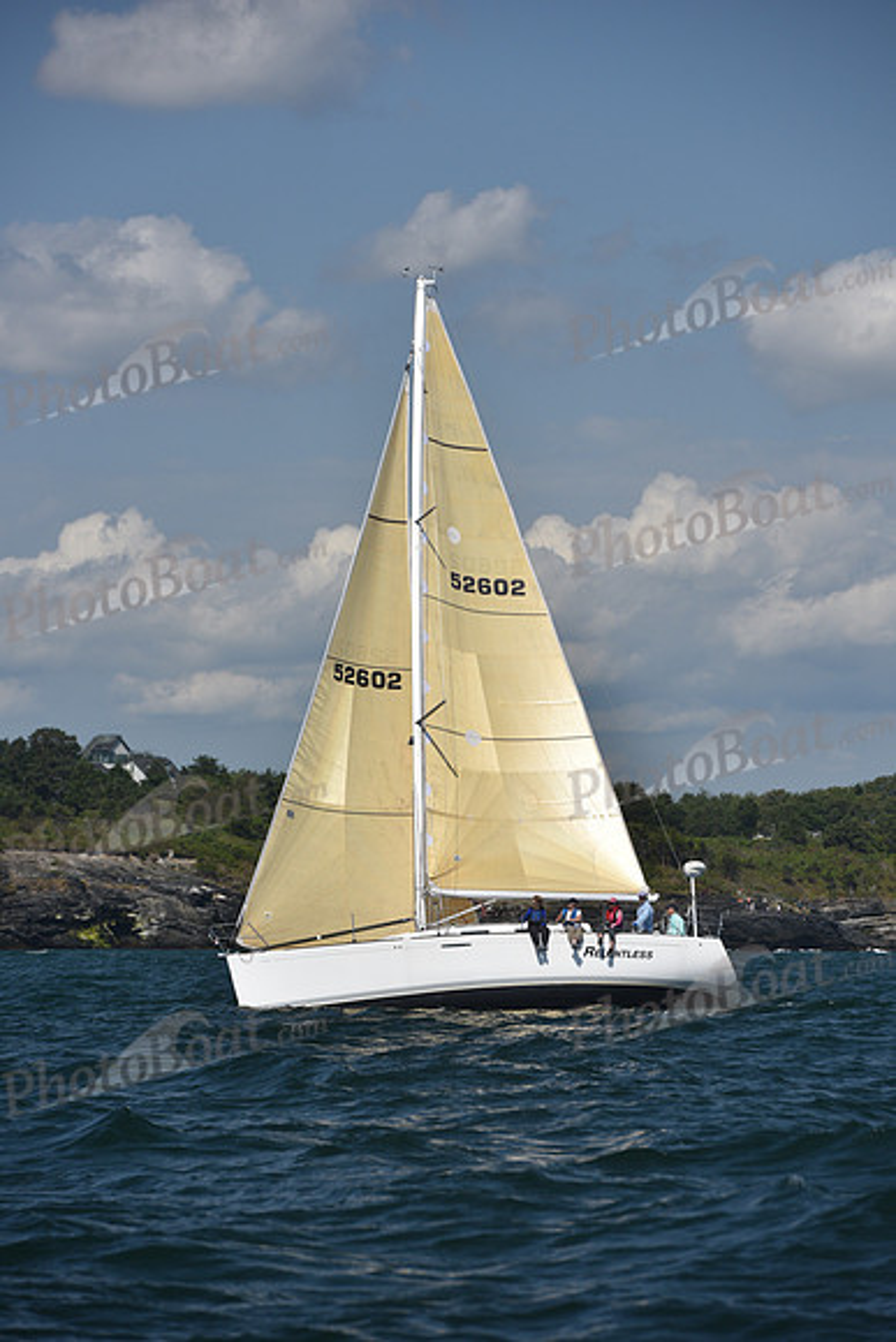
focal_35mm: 175
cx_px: 448
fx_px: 6529
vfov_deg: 11.7
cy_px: 671
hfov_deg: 7.9
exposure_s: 1/1000
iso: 250
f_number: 7.1
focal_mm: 175
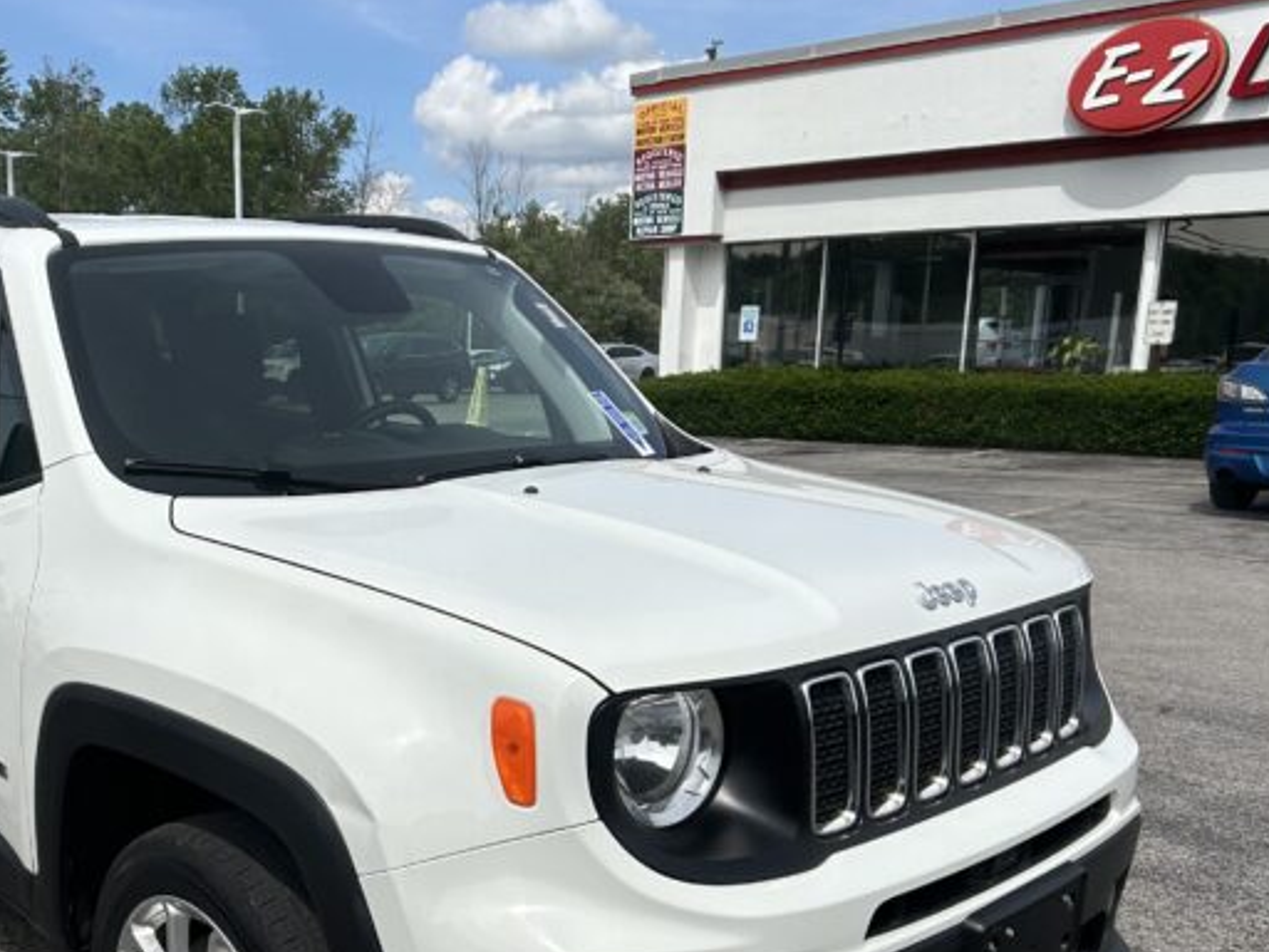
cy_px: 707
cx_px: 347
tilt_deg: -13.5
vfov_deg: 27.7
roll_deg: +1.5
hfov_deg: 36.1
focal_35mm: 52
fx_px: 1906
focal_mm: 5.7
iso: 50
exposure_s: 1/5882
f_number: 1.5
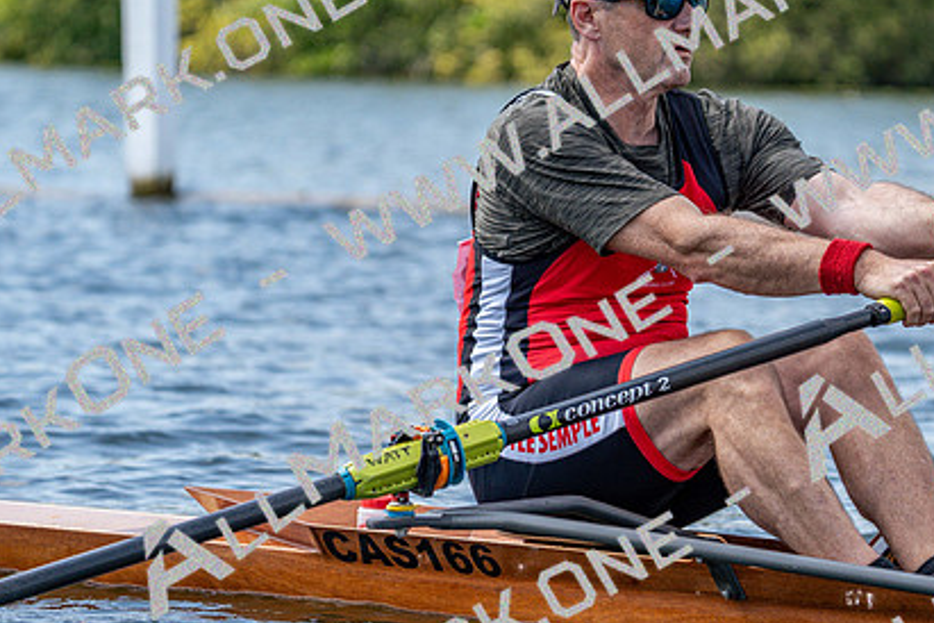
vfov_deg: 4.9
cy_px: 267
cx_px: 604
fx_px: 7316
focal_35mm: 282
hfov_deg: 7.3
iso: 500
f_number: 5.6
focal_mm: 200
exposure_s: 1/2000
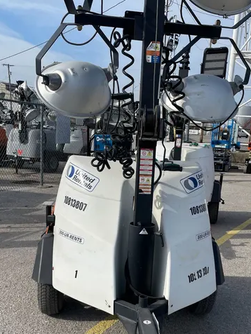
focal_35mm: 40
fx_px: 386
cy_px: 223
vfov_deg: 46.0
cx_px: 130
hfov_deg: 36.0
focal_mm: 4.2
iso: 50
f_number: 1.6
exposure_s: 1/5291
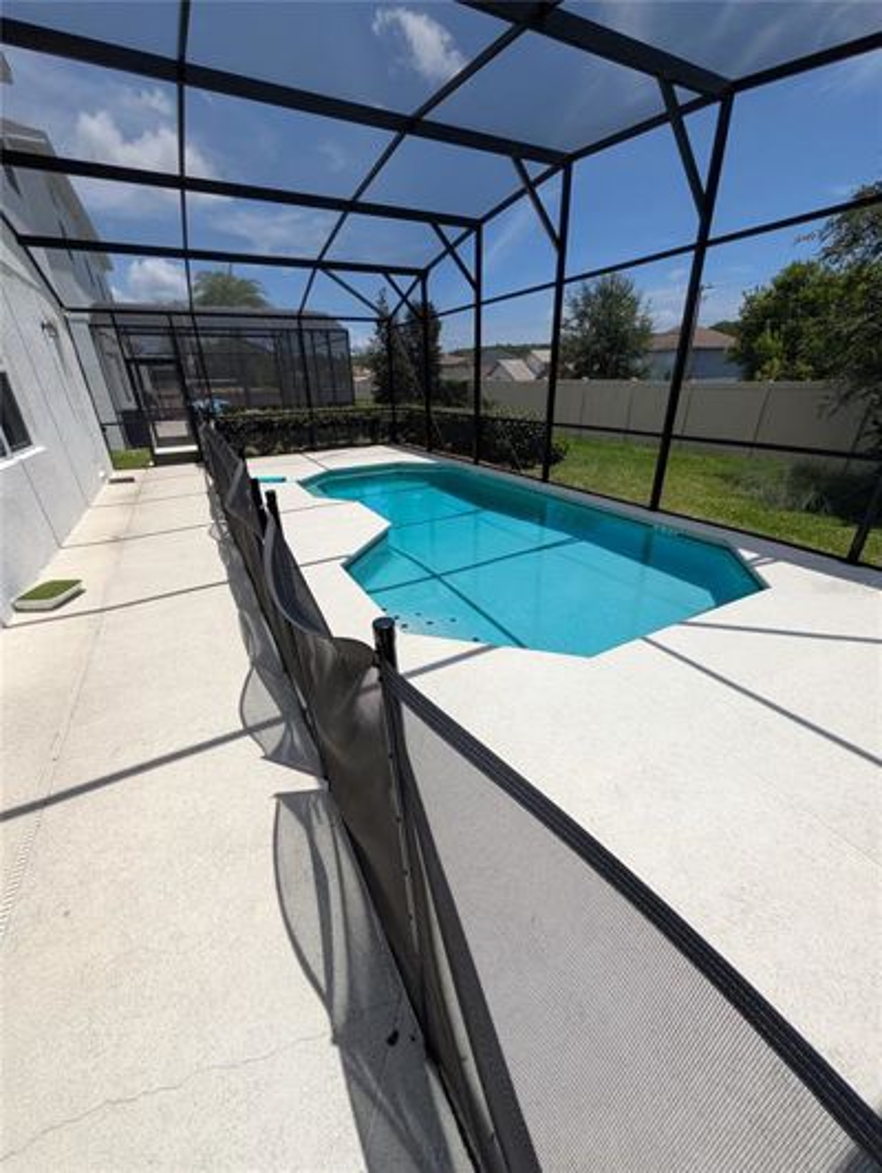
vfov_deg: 110.5
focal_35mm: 12
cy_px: 586
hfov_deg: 94.6
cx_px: 441
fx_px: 407
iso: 57
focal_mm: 2.02
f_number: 1.7
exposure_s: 1/3906
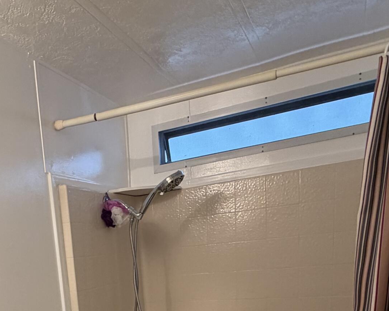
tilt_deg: -11.7
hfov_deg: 46.4
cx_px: 101
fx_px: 437
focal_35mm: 38
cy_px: 353
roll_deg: +5.2
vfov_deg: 33.4
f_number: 2.2
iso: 200
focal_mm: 2.22
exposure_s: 1/60
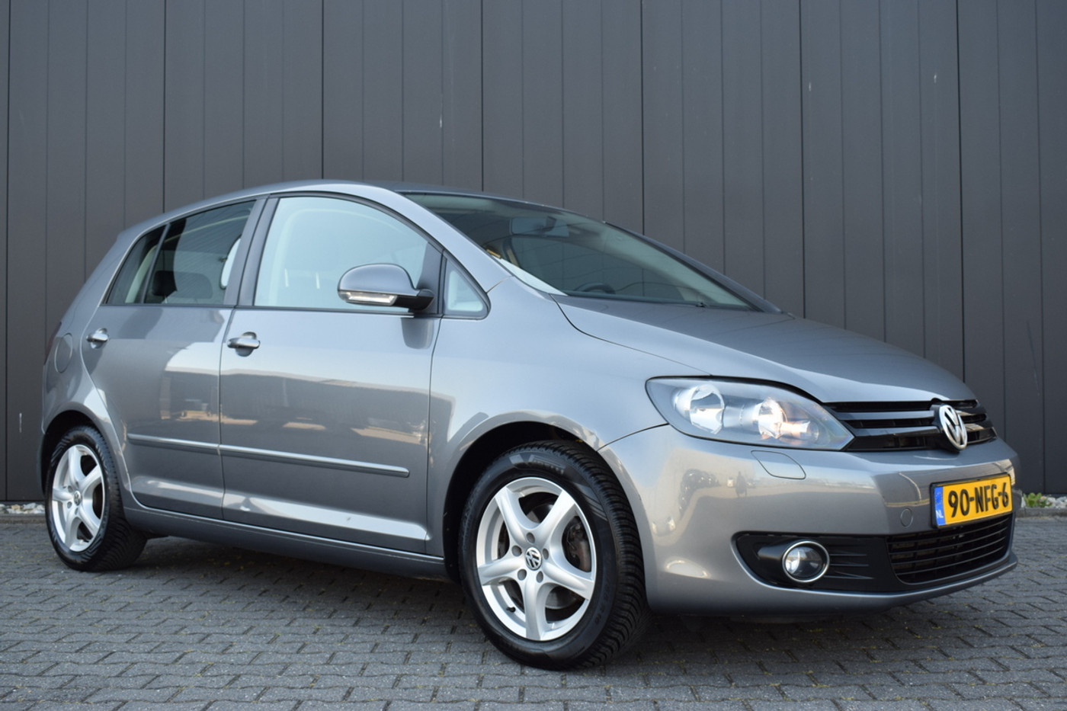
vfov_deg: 31.9
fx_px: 1245
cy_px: 356
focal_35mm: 42
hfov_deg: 46.4
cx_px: 534
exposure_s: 1/160
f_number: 6.3
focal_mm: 28
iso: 400
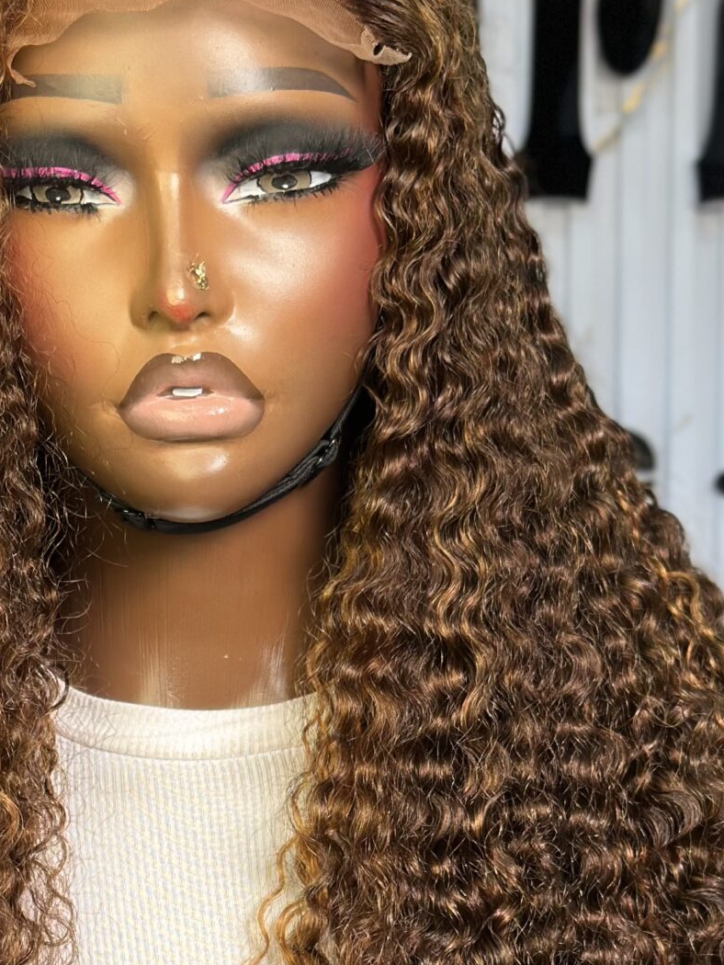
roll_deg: -0.3
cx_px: 239
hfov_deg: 12.6
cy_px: 744
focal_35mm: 117
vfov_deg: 16.7
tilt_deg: -10.0
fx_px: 3261
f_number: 1.78
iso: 64
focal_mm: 6.86
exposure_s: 1/173
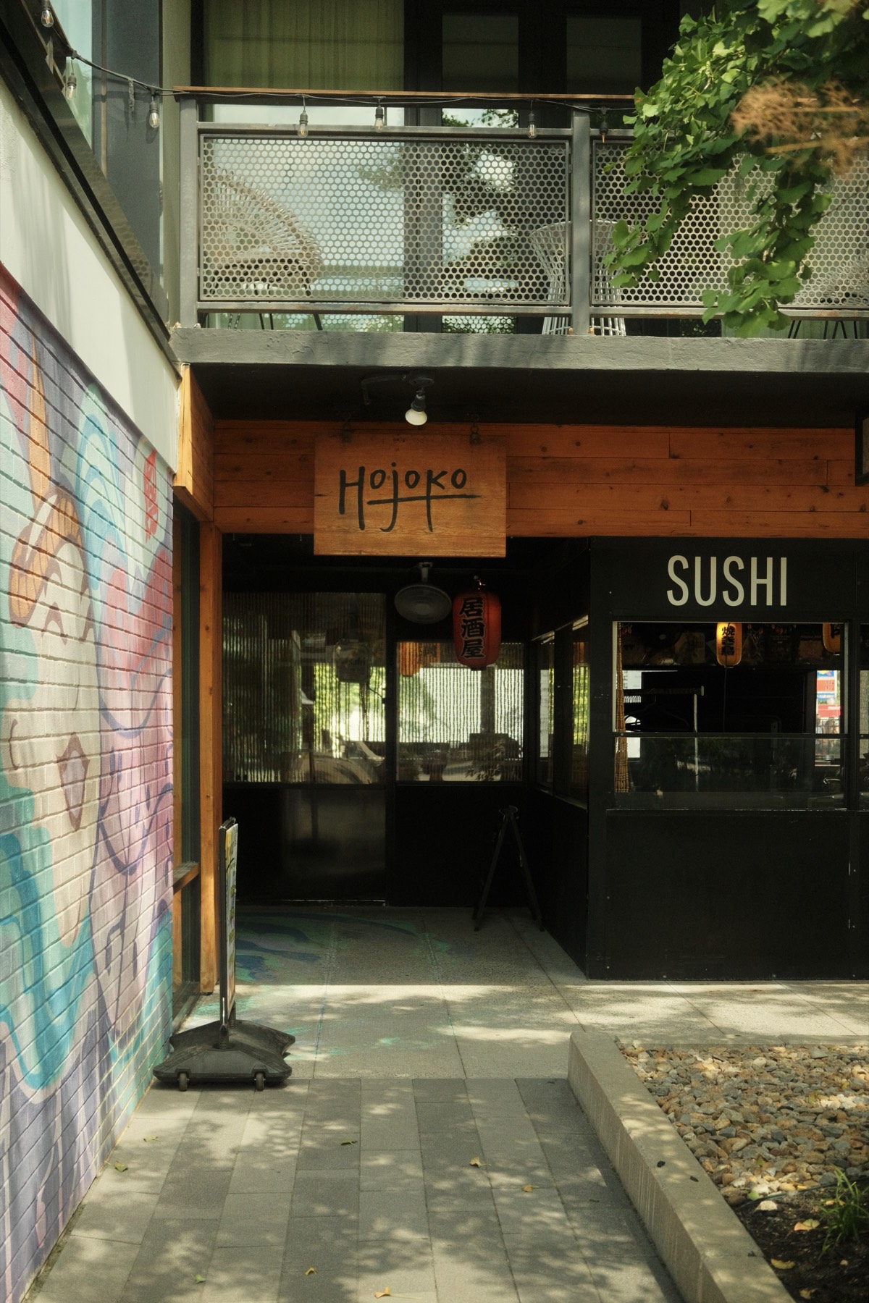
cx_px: 434
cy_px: 652
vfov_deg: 47.4
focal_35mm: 41
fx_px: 1484
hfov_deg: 32.6
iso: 1250
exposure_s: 1/4000
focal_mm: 27
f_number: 2.8
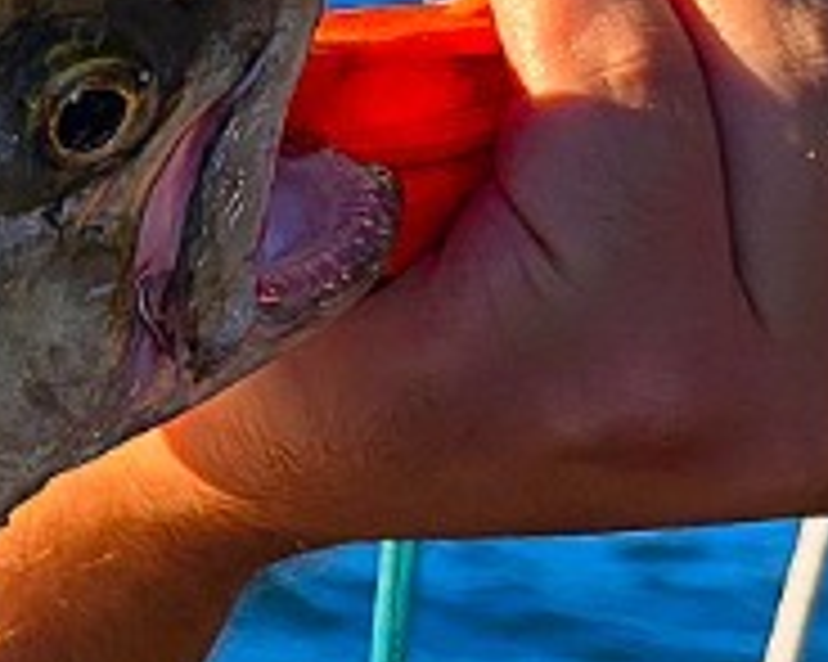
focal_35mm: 176
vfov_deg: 8.8
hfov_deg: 8.1
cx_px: -2146
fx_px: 4311
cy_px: 279
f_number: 1.7
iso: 12
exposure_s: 1/476
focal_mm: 6.3
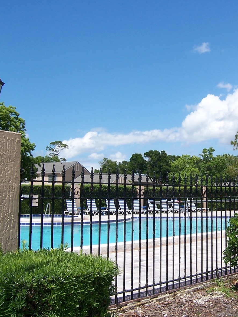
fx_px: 412
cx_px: 159
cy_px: 156
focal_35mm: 45
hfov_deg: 31.9
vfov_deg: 42.1
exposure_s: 1/750
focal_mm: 5.5
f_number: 4
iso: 80
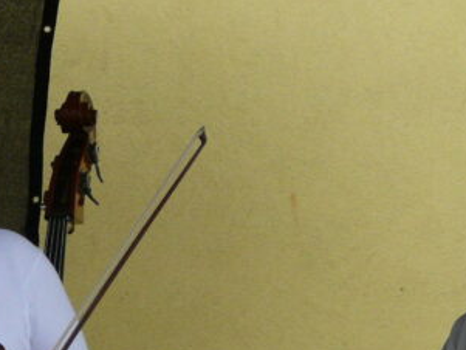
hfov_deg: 6.1
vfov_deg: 4.6
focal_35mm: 320
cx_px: -167
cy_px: 333
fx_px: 4310
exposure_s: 1/500
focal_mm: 15.4
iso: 125
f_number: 3.6
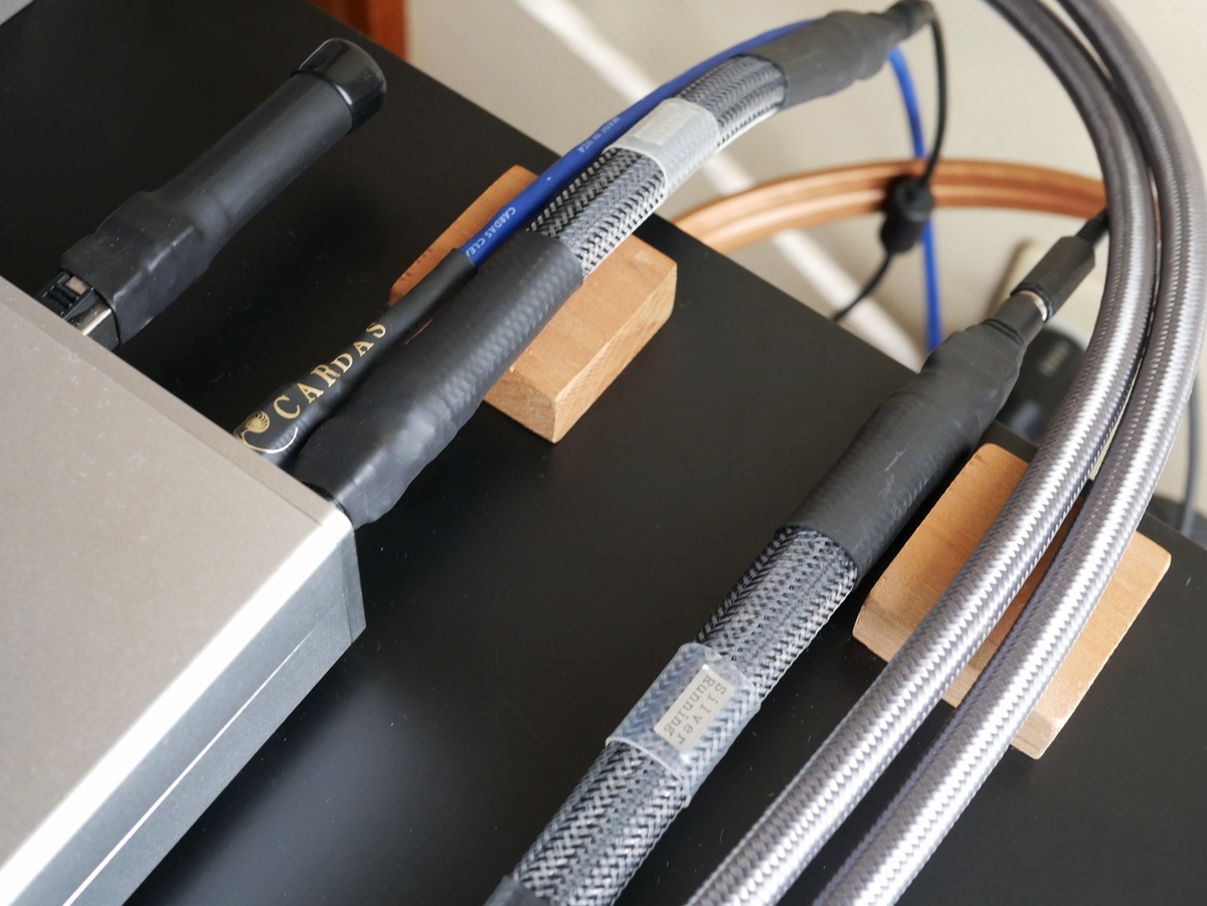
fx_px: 1744
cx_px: 604
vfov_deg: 29.1
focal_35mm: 50
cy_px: 453
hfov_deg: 38.2
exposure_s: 1/60
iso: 1250
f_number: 5
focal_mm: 25
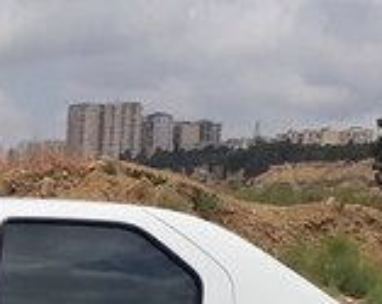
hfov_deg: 16.1
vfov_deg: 13.2
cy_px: 427
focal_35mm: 111
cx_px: -163
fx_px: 1253
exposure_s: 1/3030
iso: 40
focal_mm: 3.6
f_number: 1.9
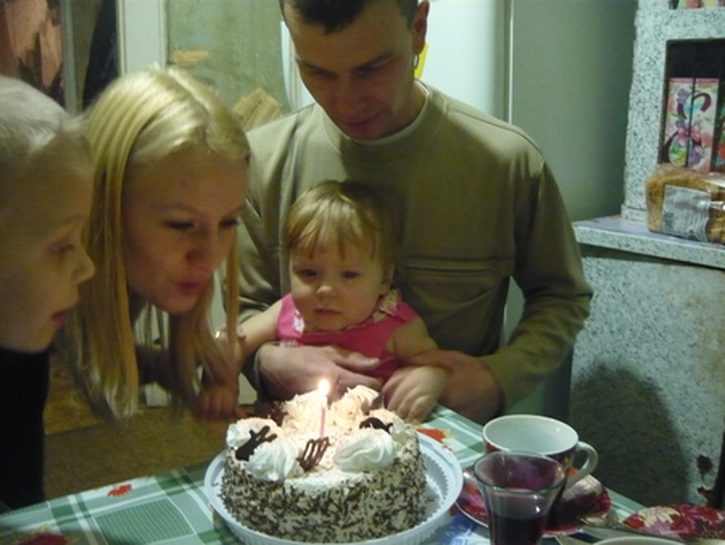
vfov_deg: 43.0
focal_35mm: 33
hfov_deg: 55.3
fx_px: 692
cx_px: 362
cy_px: 272
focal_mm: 5.5
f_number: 2.8
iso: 800
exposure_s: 1/13
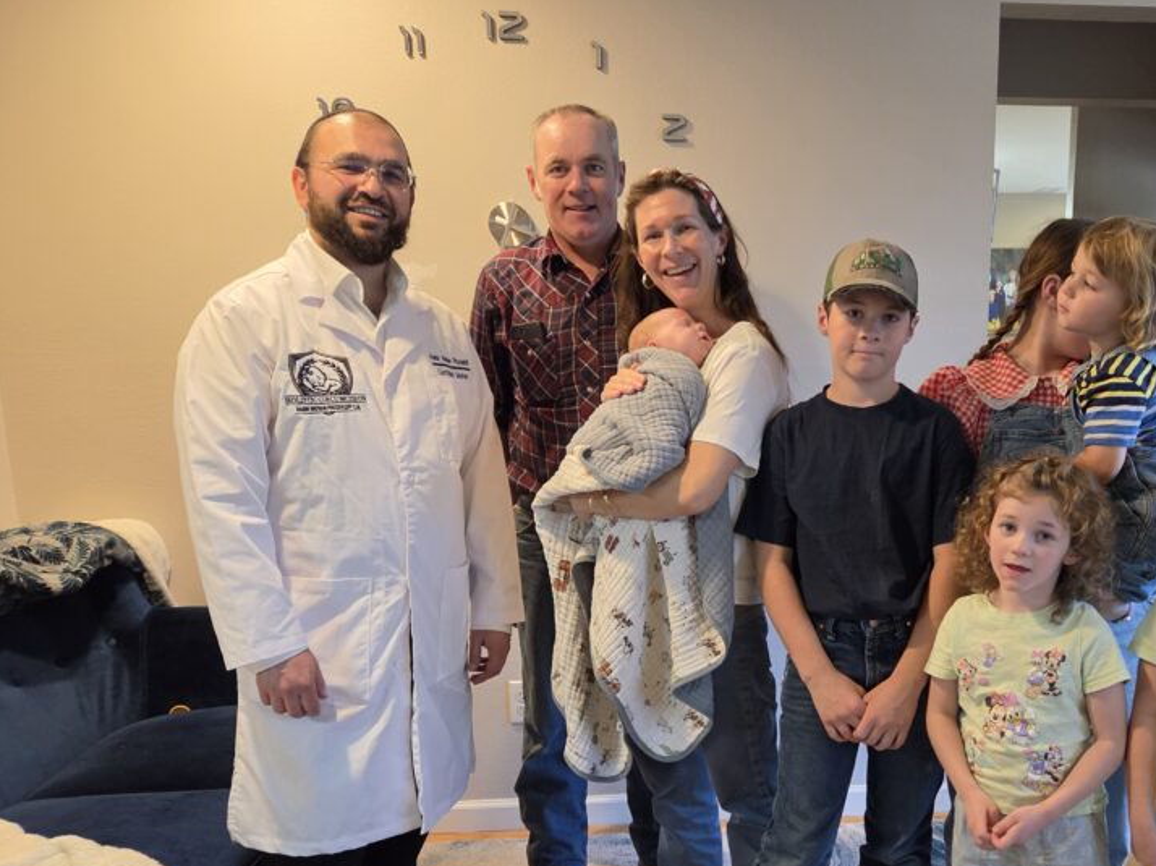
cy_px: 579
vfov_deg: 42.3
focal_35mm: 33
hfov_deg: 53.5
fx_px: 1102
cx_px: 826
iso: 400
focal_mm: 5.4
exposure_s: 1/120
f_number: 1.8
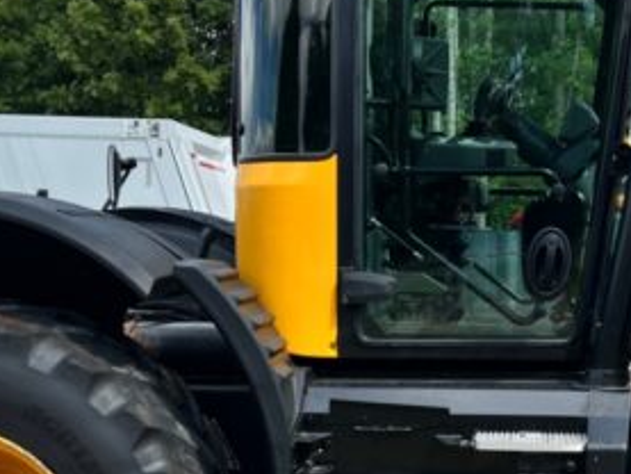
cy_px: 285
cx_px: 531
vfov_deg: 19.6
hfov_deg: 25.4
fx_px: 1368
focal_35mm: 75
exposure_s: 1/2457
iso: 50
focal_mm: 5.7
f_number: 1.5
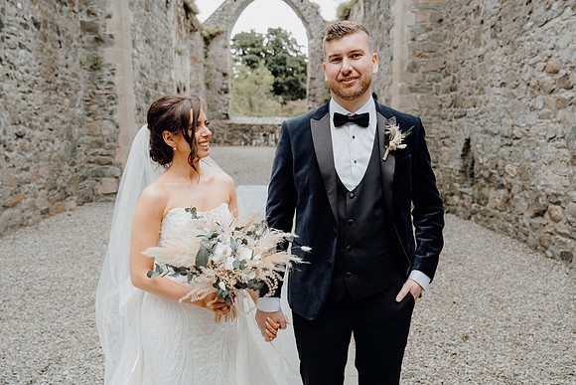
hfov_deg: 63.6
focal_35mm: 29
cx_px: 288
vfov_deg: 45.0
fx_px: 464
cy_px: 192
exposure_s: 1/160
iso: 125
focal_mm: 29
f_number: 3.5
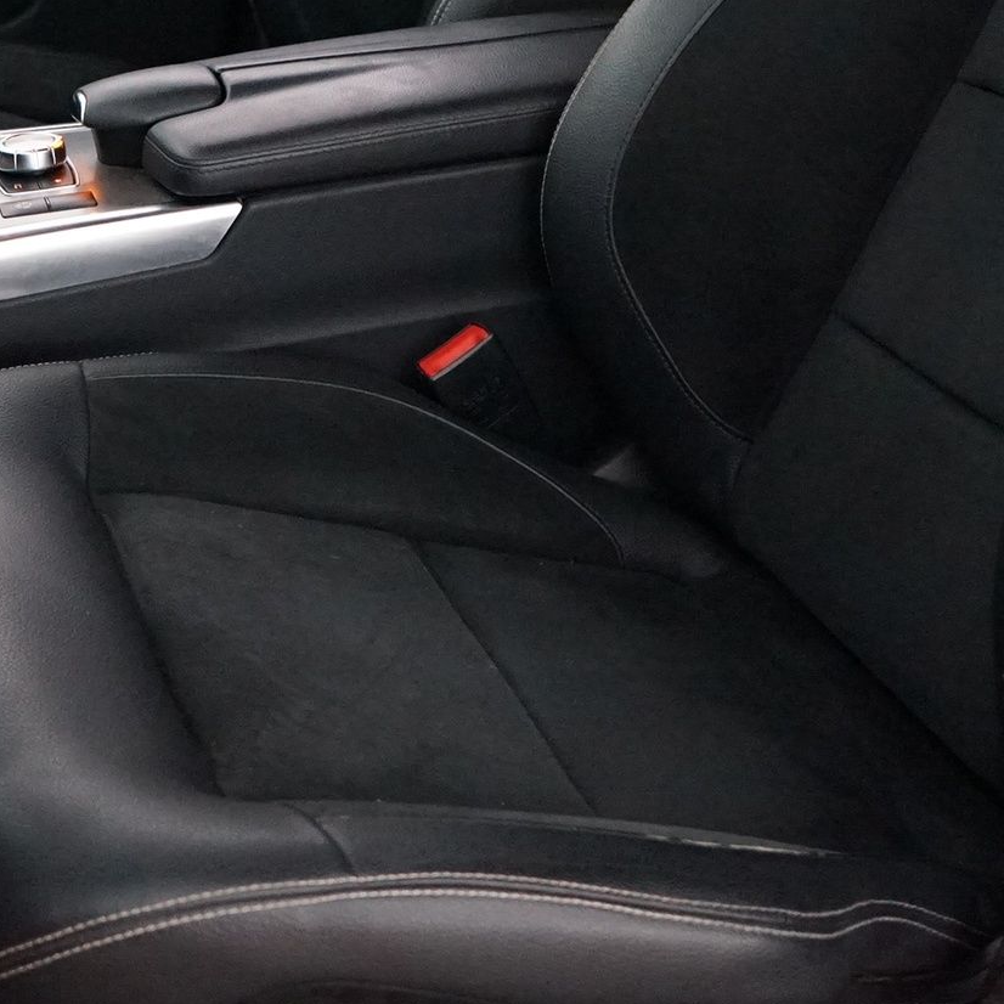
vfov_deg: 23.3
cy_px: 74
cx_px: 229
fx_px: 2363
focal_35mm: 72
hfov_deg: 23.7
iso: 6400
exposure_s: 1/60
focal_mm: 28
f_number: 3.5
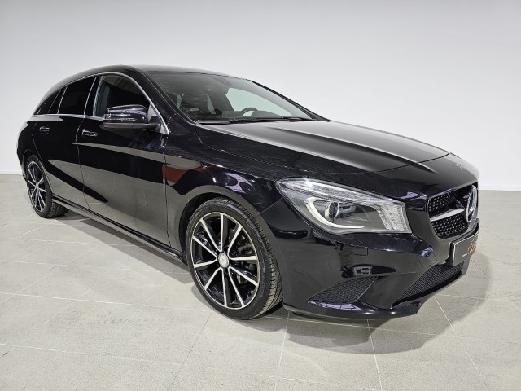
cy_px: 196
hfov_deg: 73.9
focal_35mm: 23
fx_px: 346
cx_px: 260
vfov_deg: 58.9
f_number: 1.7
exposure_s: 1/100
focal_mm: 6.3
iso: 160
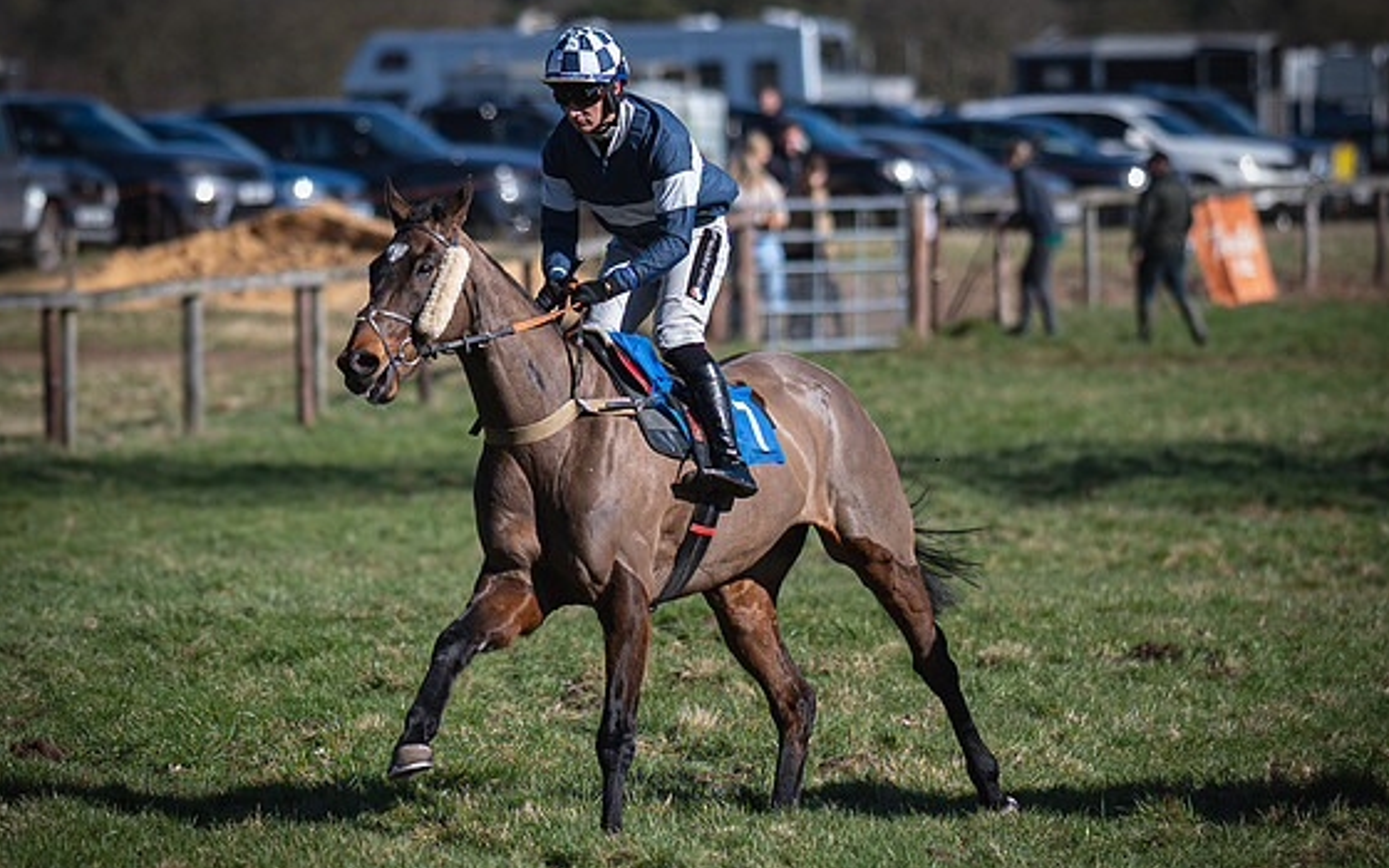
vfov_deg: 3.6
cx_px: 530
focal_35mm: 366
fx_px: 13855
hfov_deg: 5.7
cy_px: 427
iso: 50
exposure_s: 1/2500
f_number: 1.8
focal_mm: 135
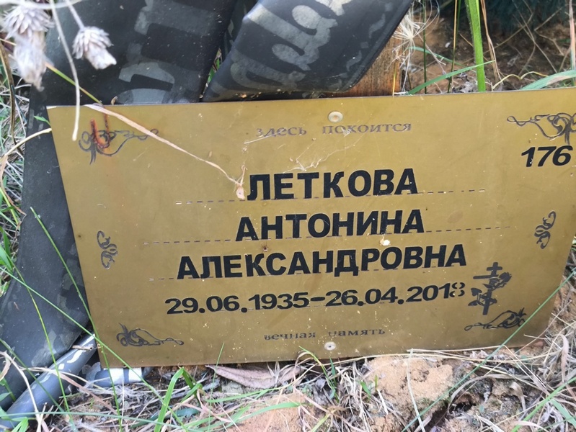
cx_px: 288
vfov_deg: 29.1
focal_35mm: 50
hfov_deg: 38.2
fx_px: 832
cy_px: 216
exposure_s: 1/30
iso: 320
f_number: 1.7
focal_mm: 4.71
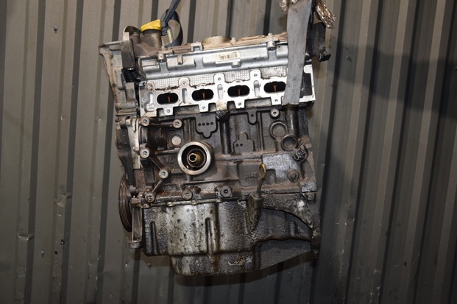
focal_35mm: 34
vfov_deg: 38.8
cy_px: 149
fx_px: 431
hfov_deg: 55.8
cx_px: 227
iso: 800
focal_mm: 22
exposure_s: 1/60
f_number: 5
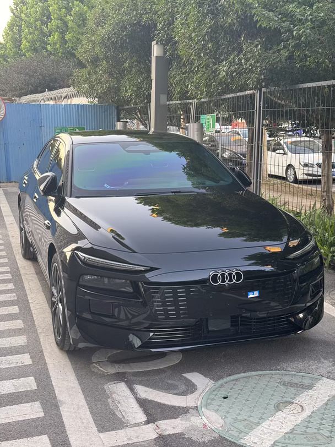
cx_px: 168
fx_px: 620
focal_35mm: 48
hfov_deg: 30.2
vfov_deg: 39.7
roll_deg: +0.4
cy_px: 224
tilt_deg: -9.9
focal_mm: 6.76
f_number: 1.78
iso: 125
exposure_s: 1/60
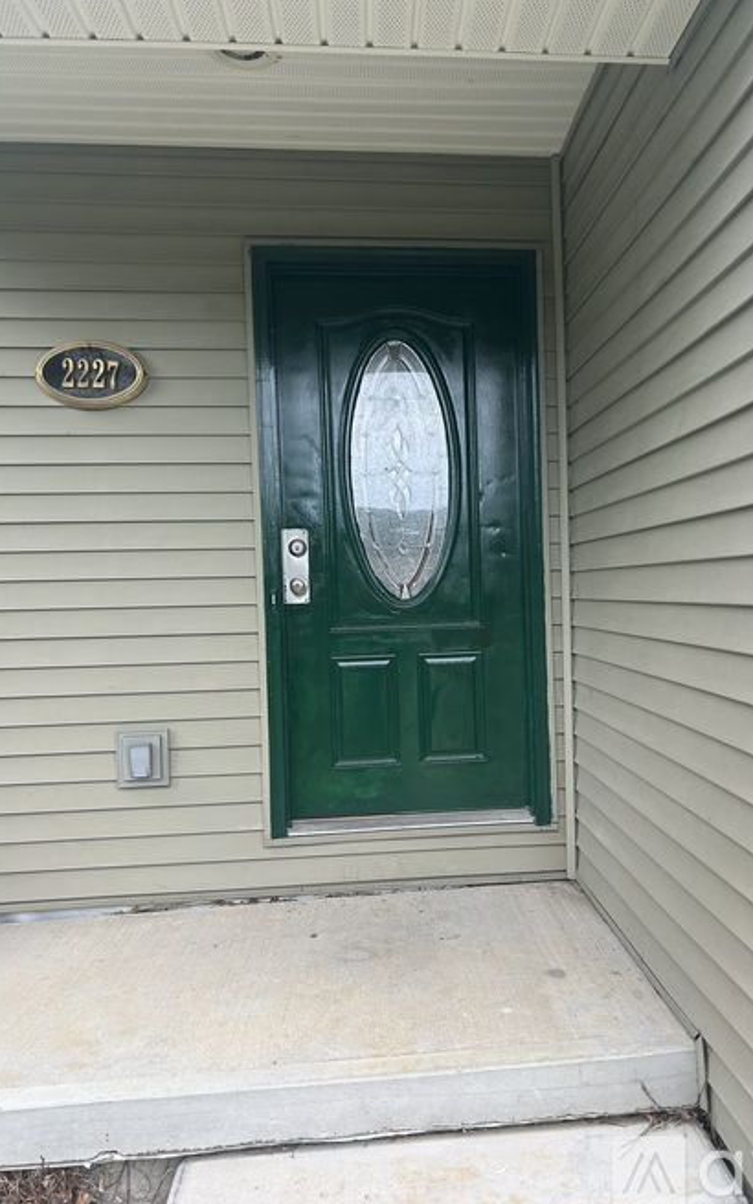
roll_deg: +1.1
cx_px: 450
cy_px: 597
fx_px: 919
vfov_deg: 66.5
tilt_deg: -1.2
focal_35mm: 28
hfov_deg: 44.3
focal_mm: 5.7
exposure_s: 1/628
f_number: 1.5
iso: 50
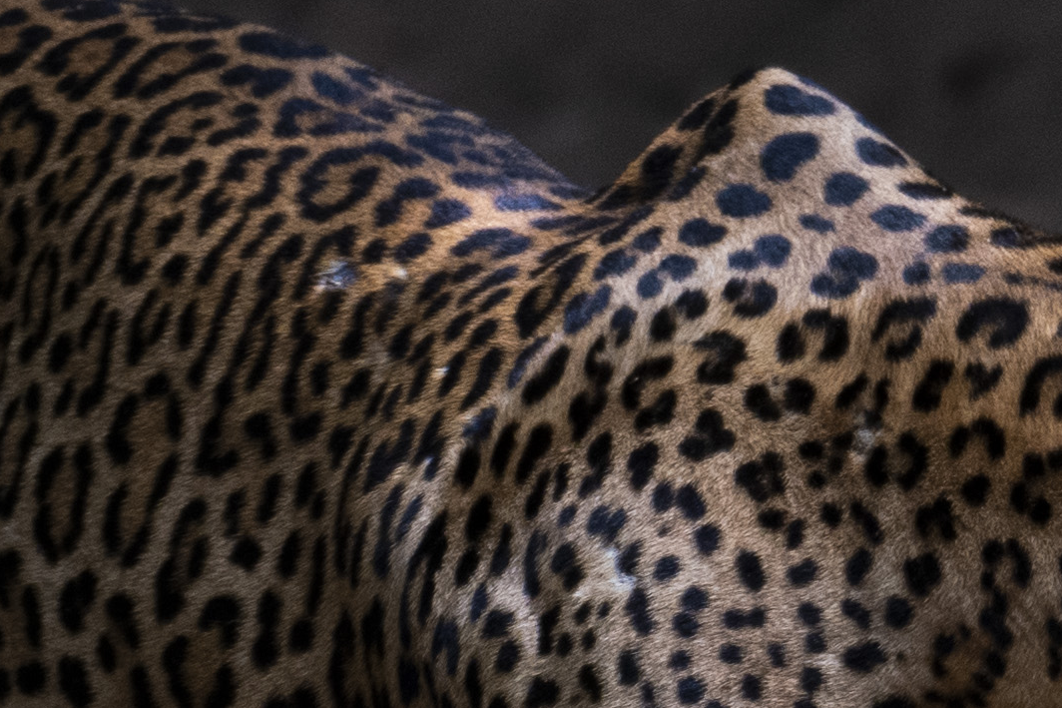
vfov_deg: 0.7
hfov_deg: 1.0
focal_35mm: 2041
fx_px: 60196
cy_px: 969
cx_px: 1514
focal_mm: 260
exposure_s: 1/500
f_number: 5.6
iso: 720
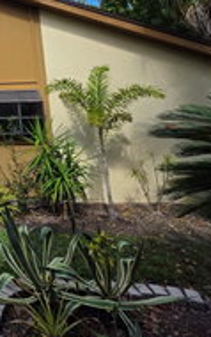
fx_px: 285
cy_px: 66
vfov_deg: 56.6
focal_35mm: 31
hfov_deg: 27.5
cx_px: -107
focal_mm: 2.2
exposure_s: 1/1437
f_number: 1.9
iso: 40
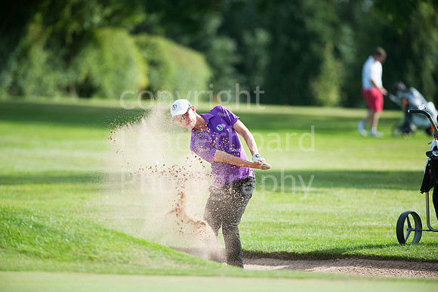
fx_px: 3648
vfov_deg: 4.6
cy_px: 146
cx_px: 219
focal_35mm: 300
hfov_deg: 6.9
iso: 400
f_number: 4
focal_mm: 300
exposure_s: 1/2000
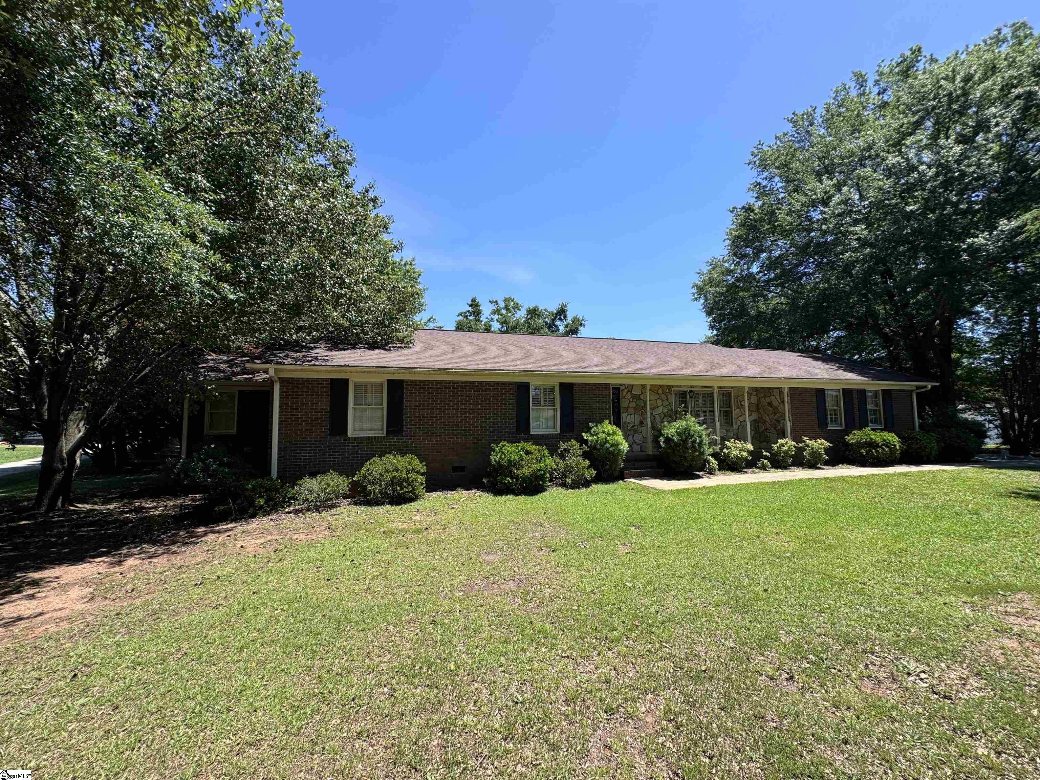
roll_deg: +0.6
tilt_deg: +5.4
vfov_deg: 85.7
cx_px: 520
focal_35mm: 14
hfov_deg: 102.1
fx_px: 421
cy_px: 390
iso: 40
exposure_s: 1/1078
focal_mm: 2.22
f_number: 2.2
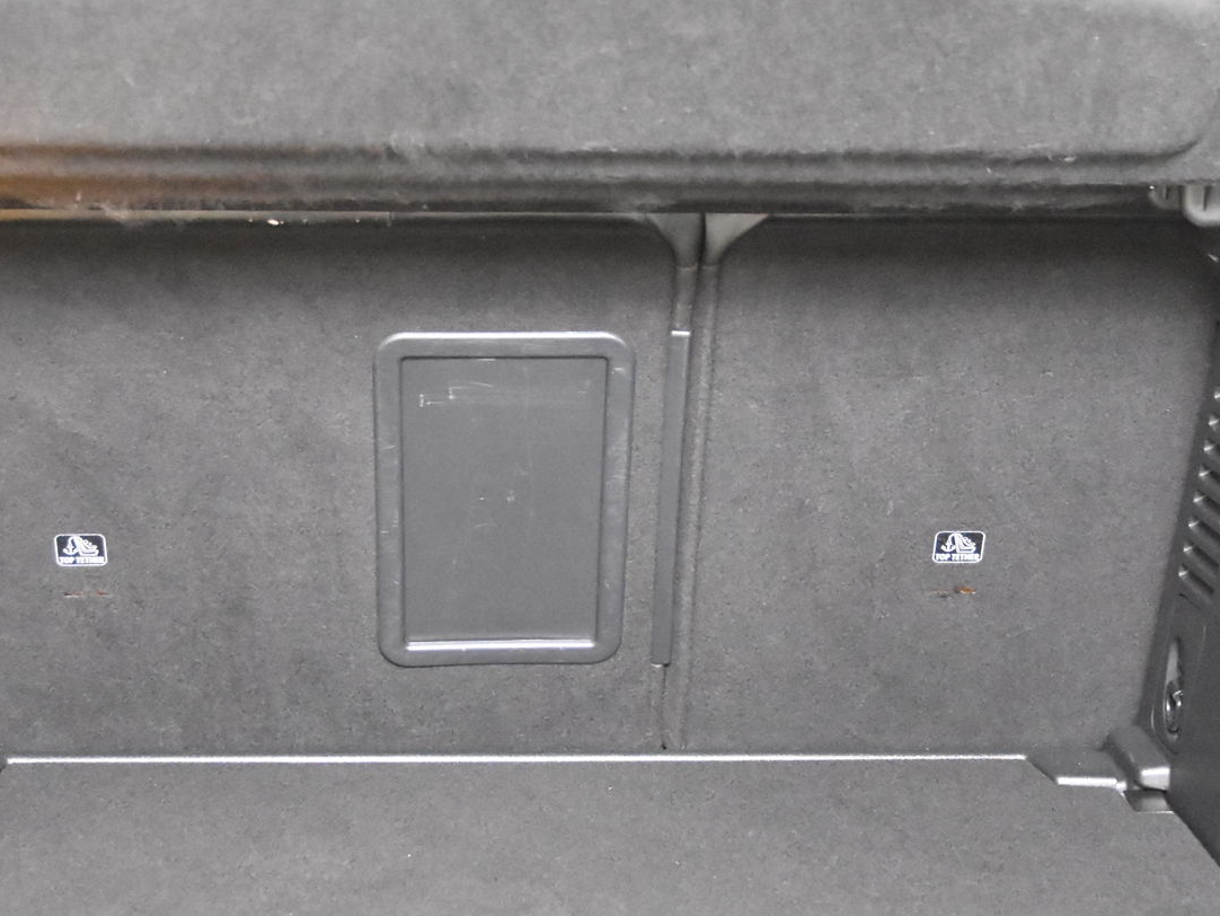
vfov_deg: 17.0
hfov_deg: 22.5
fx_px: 3067
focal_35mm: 87
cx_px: 506
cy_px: 581
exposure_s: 1/50
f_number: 3.3
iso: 12800
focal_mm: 34
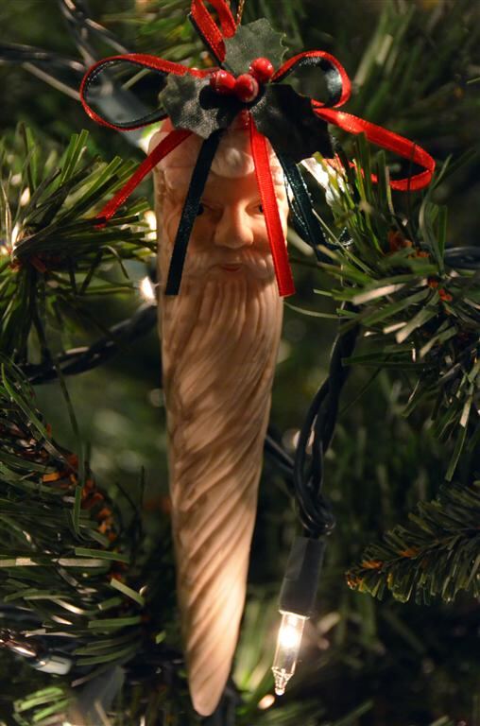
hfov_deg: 11.4
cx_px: 240
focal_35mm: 120
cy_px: 363
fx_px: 2413
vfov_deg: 17.1
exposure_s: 1/25
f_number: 5
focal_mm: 80
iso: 3200
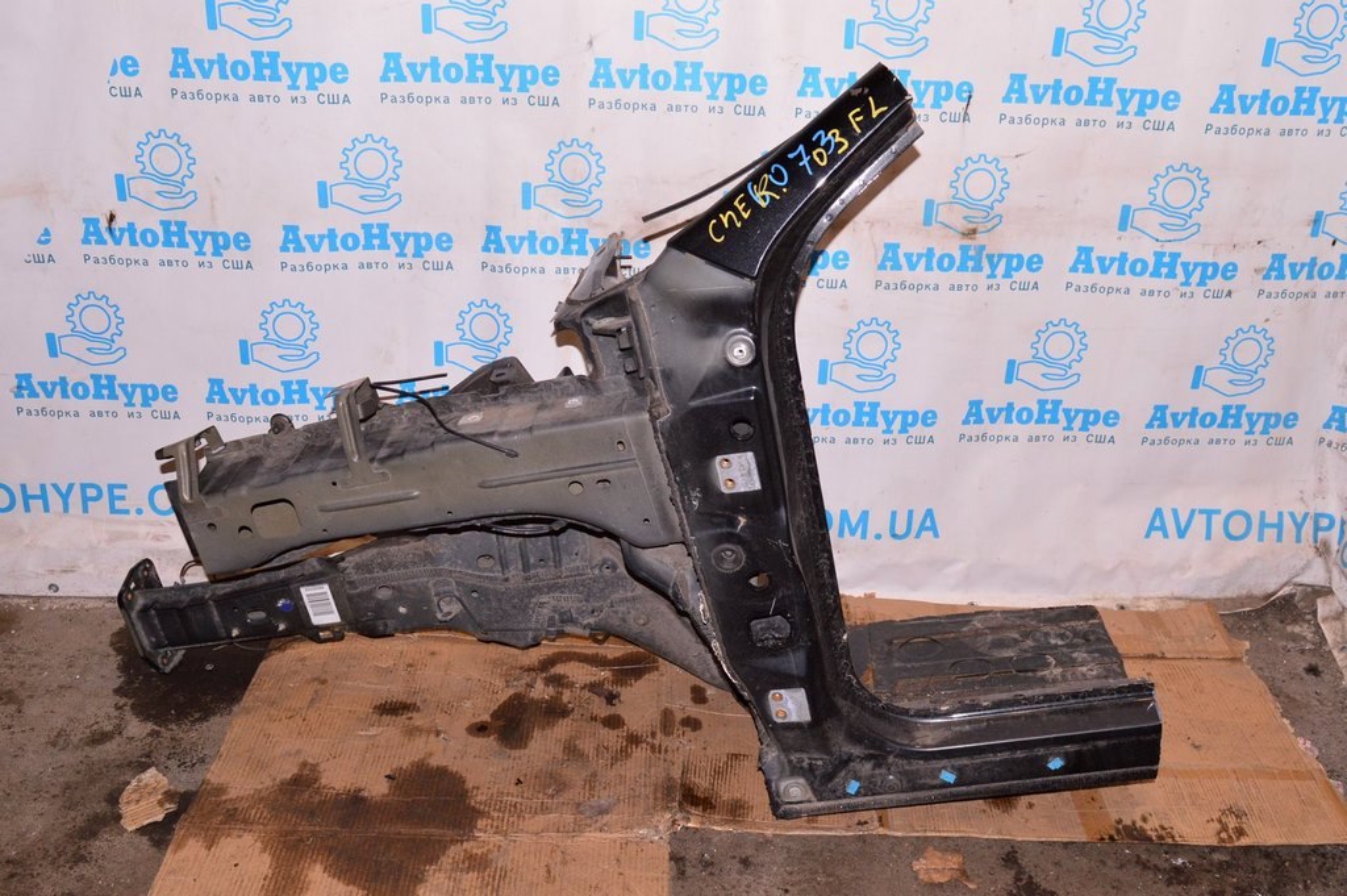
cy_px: 448
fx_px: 1346
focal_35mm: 36
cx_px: 674
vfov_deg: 36.8
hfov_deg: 53.2
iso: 1600
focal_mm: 24
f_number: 8
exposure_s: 1/200
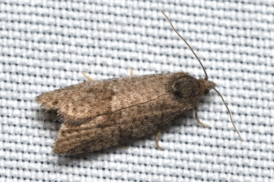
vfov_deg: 6.1
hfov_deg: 9.2
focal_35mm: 225
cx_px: 137
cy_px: 91
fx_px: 1712
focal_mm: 150
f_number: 10
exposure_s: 1/250
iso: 100
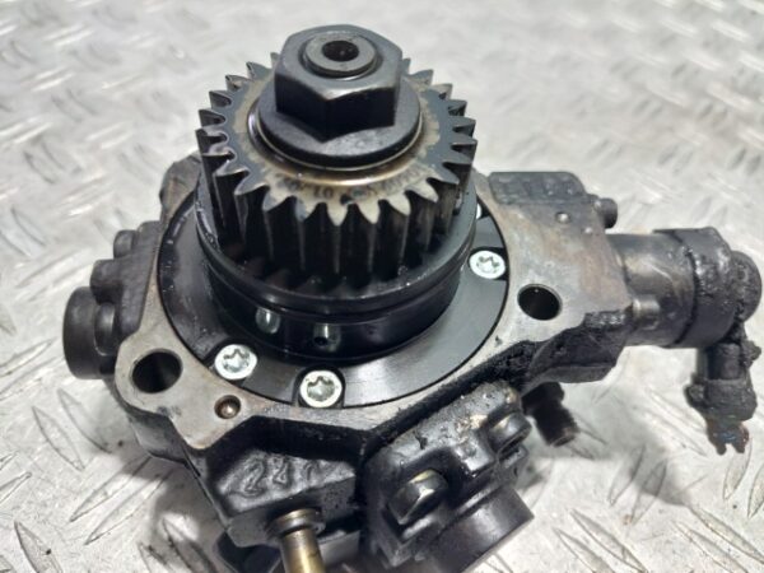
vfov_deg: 54.9
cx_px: 382
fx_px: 552
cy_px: 286
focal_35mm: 25
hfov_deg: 69.4
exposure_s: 1/50
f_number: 1.8
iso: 125
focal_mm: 5.23
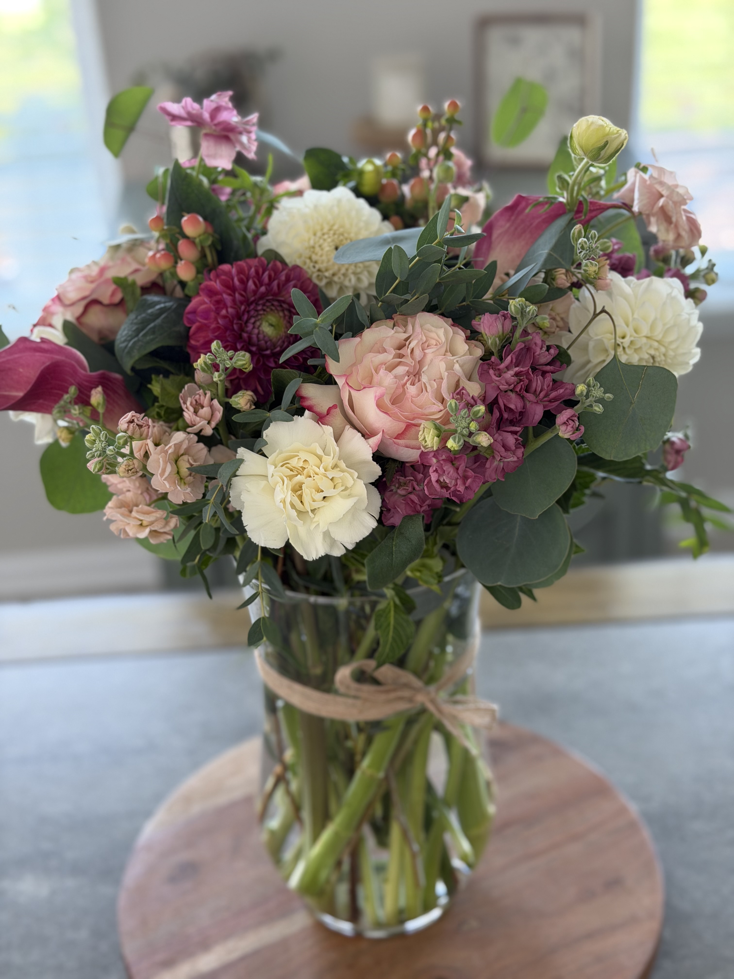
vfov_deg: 39.7
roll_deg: +3.8
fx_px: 1357
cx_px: 367
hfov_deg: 30.3
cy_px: 490
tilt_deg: -28.0
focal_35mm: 48
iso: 200
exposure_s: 1/71
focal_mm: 6.76
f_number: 1.78
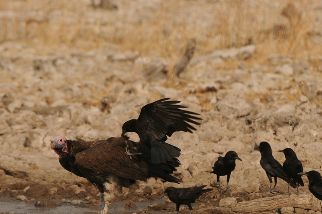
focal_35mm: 806
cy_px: 140
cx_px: 174
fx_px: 7200
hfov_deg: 2.6
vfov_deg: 1.7
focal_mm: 400
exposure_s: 1/800
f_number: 6.3
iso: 200
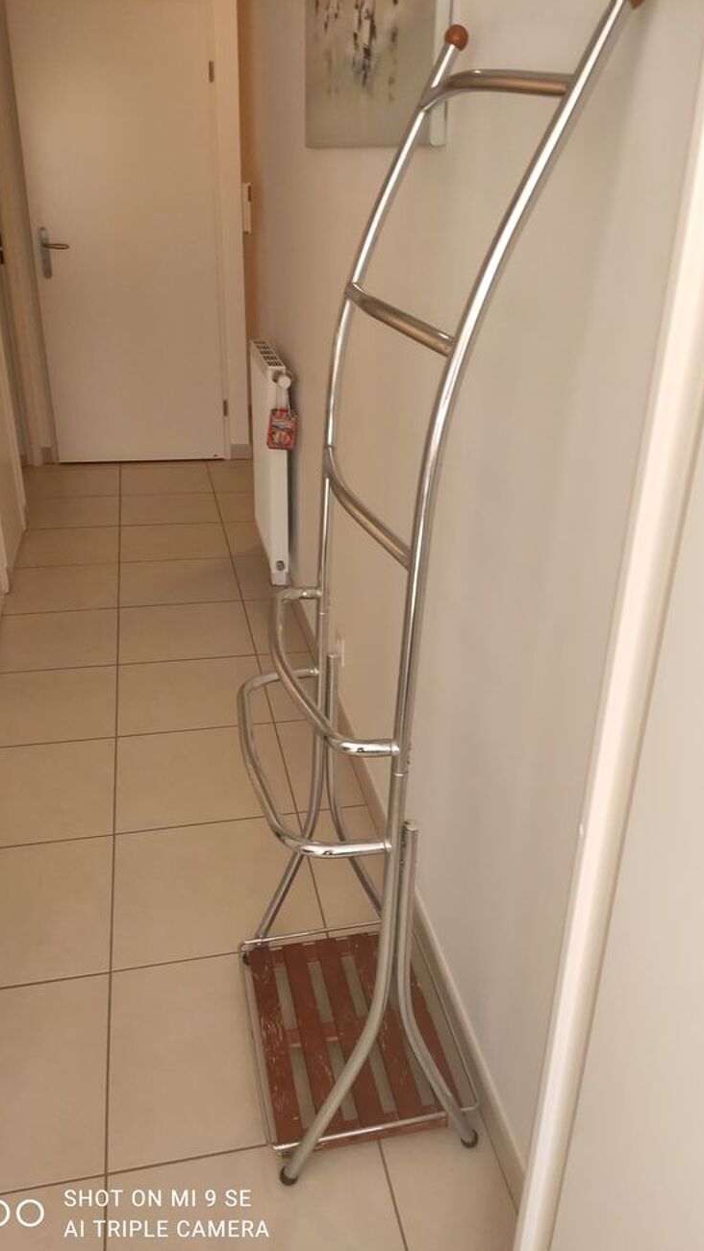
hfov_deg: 40.1
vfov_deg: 66.1
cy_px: 638
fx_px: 963
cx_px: 388
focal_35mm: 29
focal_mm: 4.77
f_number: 1.75
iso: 504
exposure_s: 1/100
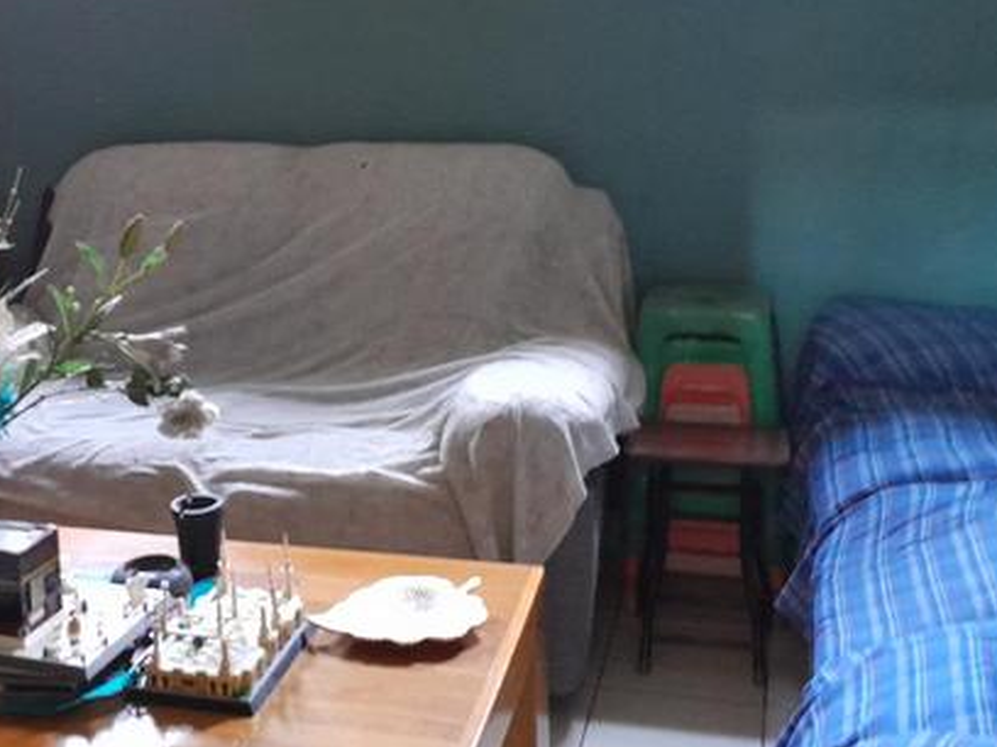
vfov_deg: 28.3
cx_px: 291
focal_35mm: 51
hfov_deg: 36.9
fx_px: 1469
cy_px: 237
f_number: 1.8
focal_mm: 3.98
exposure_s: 1/10
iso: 640
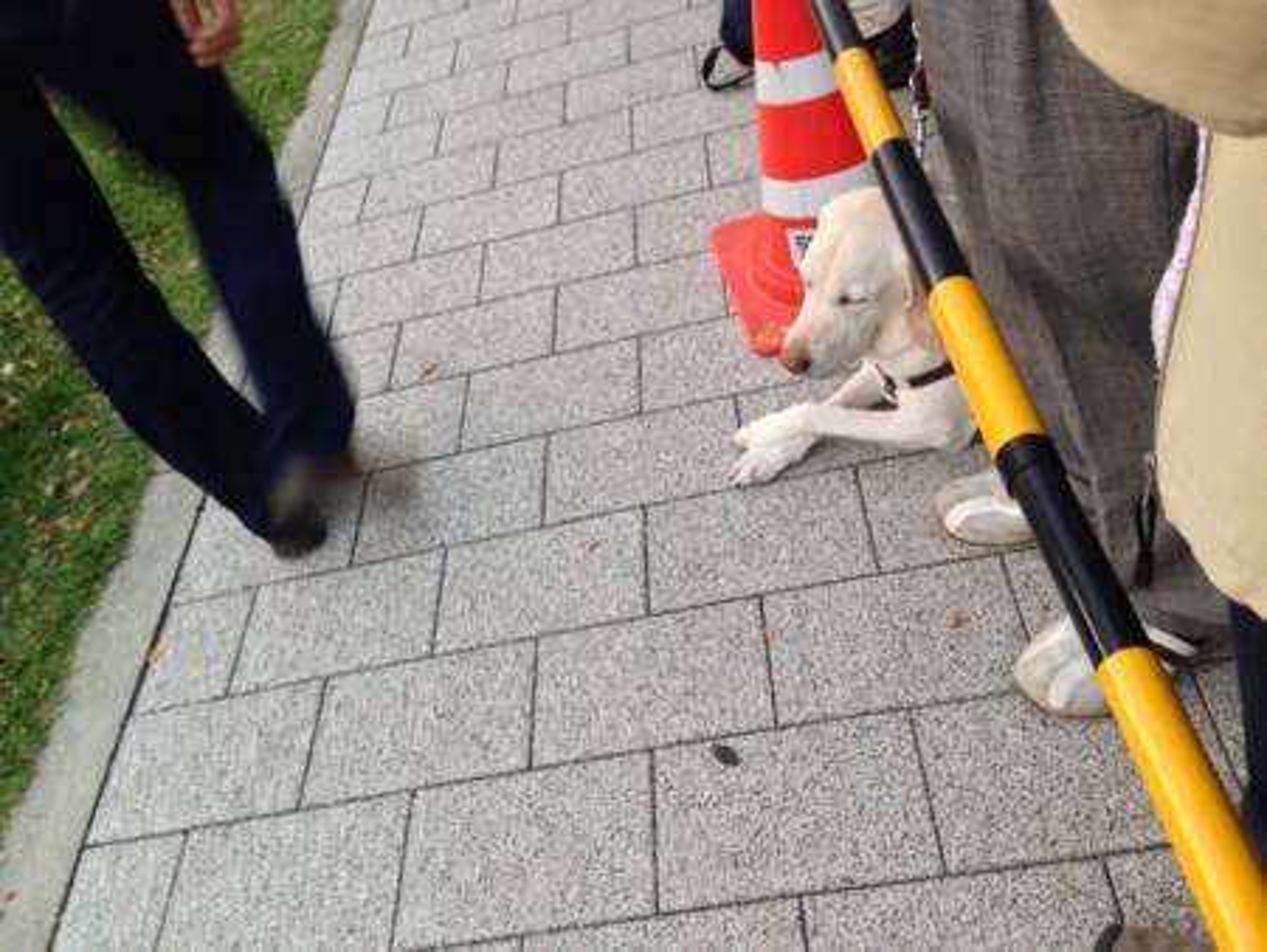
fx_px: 1208
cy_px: 476
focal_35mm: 33
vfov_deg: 43.0
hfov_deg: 55.3
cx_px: 634
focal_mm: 4.12
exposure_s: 1/20
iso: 50
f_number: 2.4
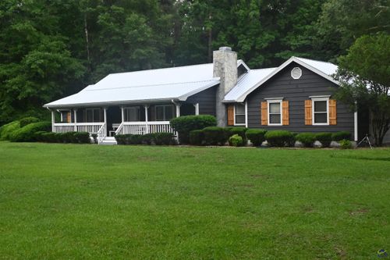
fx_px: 487
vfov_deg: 29.8
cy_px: 130
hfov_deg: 43.6
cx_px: 195
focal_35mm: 45
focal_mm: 30
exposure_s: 1/800
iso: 6400
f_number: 14
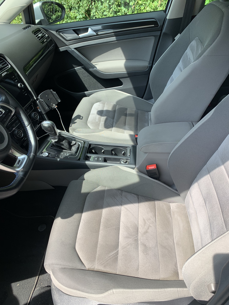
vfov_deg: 67.3
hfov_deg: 53.1
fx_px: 229
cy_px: 152
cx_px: 114
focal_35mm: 26
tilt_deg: -40.6
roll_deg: +4.7
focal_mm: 4.25
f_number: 1.8
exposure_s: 1/333
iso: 25
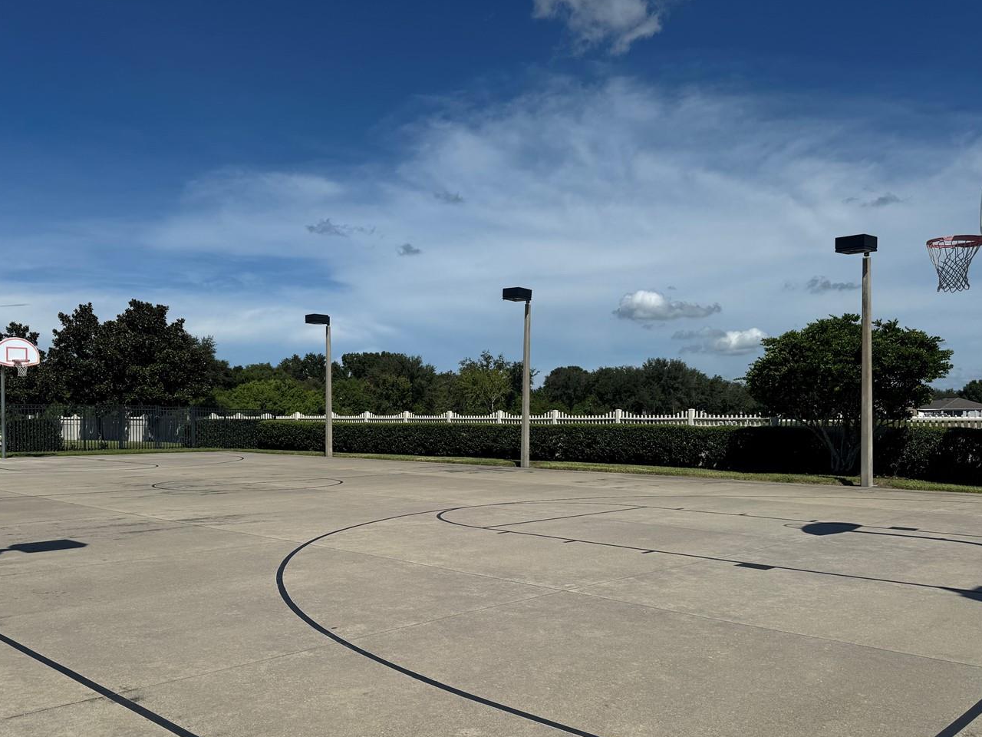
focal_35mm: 30
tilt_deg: -1.2
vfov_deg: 46.7
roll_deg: -0.1
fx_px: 851
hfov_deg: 59.9
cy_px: 418
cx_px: 463
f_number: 1.78
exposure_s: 1/10417
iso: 80
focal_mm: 6.76
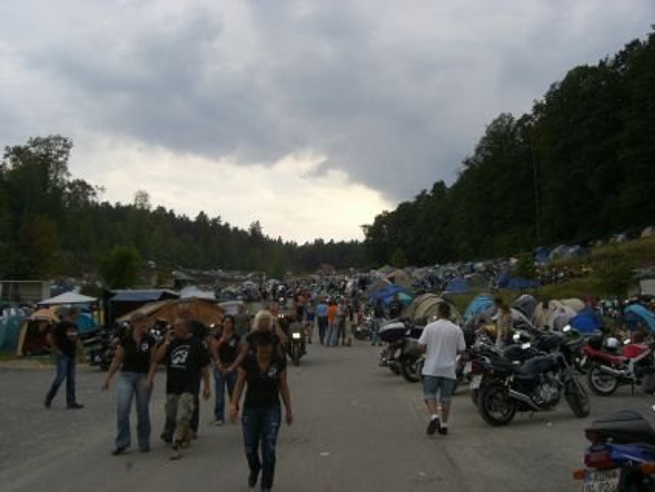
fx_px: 719
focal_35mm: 38
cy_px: 246
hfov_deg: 49.0
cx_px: 328
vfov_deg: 37.7
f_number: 4.3
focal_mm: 6.2
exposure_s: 1/160
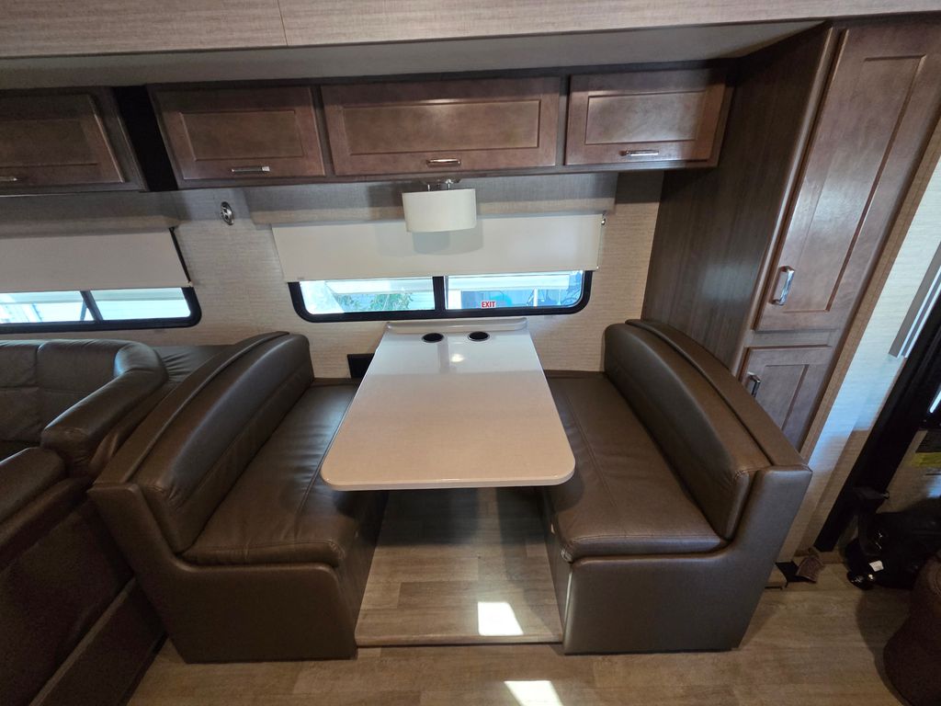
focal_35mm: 13
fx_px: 353
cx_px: 470
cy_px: 353
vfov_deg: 89.9
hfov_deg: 106.2
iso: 800
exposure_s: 1/60
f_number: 2.2
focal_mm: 2.2
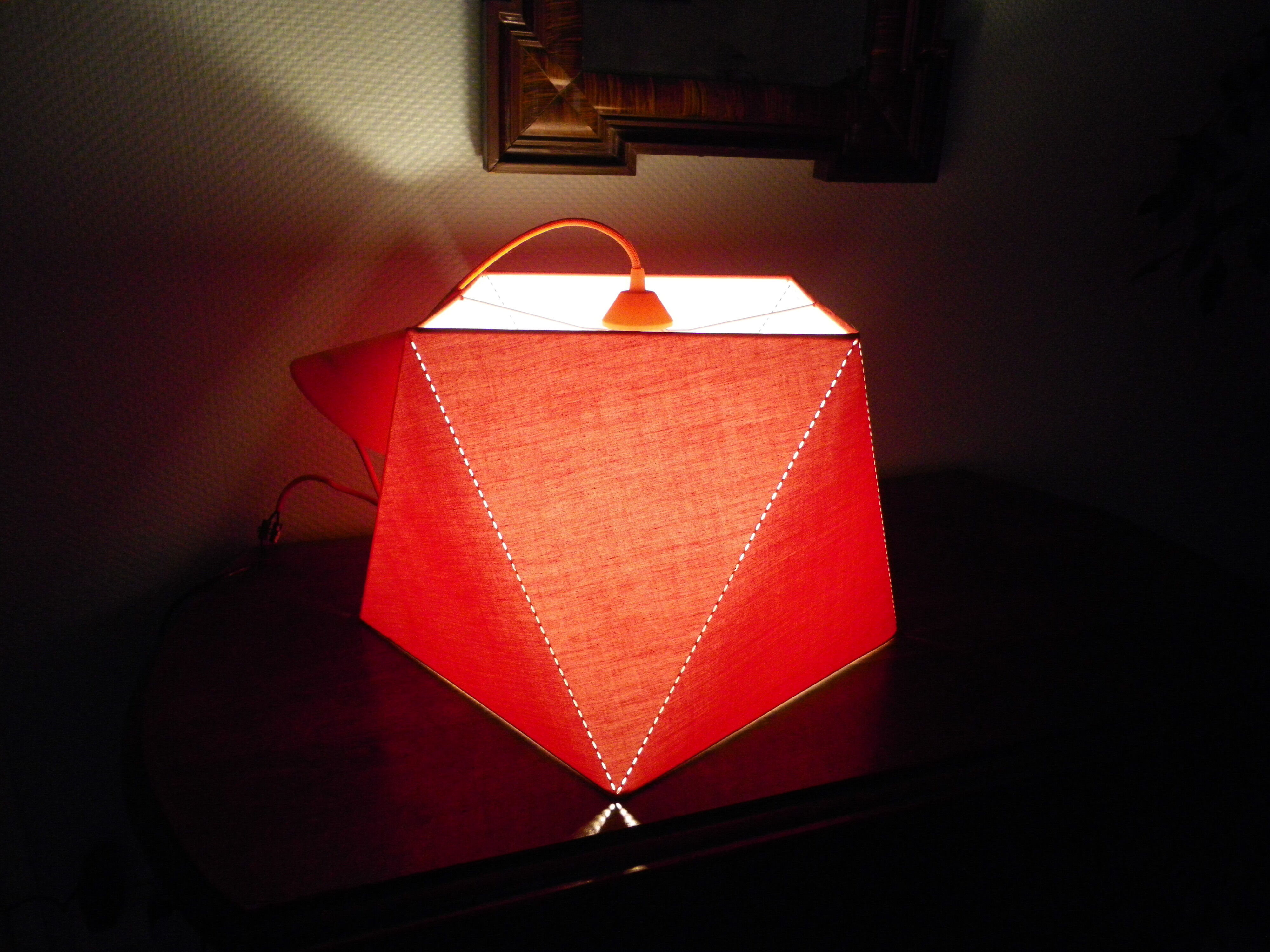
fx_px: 1027
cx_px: 635
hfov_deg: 63.4
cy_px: 476
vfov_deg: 49.7
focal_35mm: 28
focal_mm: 4.9
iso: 320
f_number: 2.6
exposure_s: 1/60
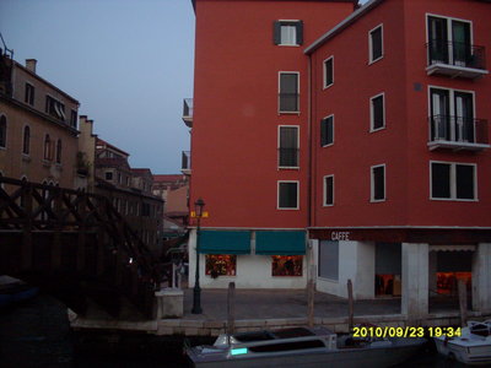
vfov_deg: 37.7
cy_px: 184
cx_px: 246
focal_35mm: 38
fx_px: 539
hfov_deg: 49.0
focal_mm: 6.3
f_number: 2.8
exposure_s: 1/45
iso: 240
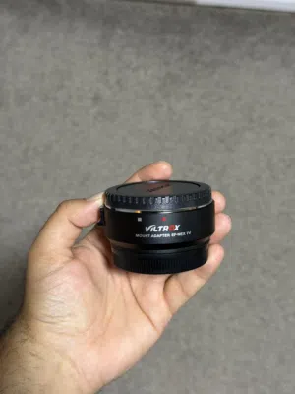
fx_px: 545
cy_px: 197
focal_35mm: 48
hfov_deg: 30.3
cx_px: 148
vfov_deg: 39.7
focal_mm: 6.76
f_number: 1.78
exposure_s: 1/50
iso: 160
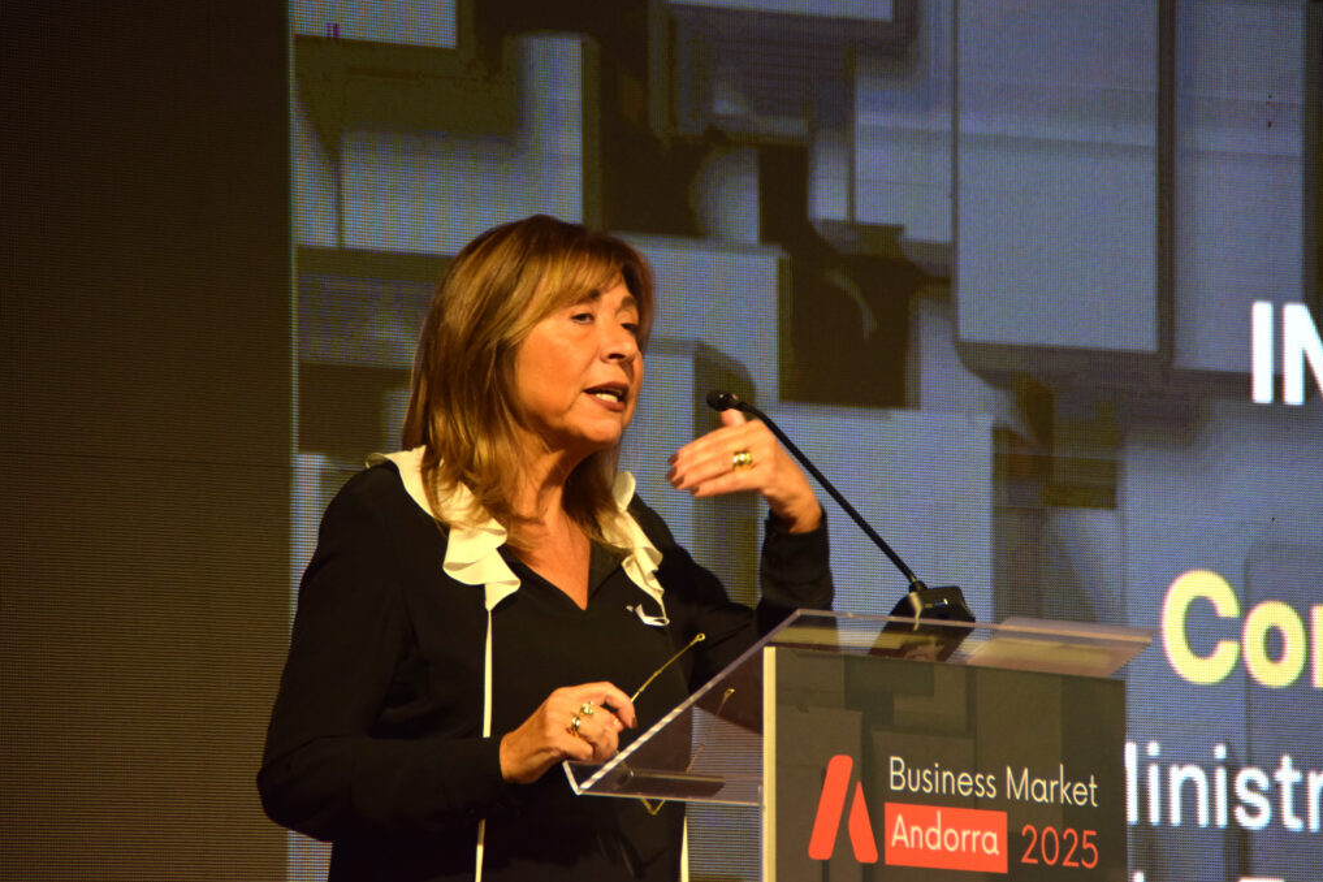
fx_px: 11098
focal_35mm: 302
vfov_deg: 4.6
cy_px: 440
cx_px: 663
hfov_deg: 6.8
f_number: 6.3
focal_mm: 200
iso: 800
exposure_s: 1/160
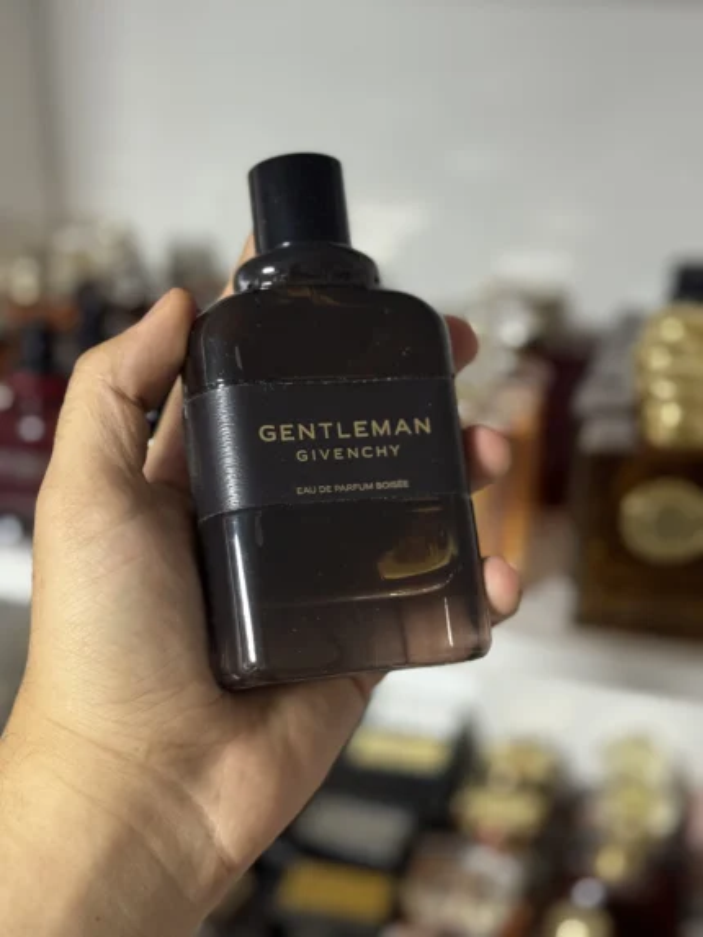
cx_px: 352
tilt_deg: -23.2
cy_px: 468
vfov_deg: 39.6
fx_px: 1299
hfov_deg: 30.3
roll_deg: -1.3
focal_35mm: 48
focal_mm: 6.76
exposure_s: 1/50
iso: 200
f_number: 1.78
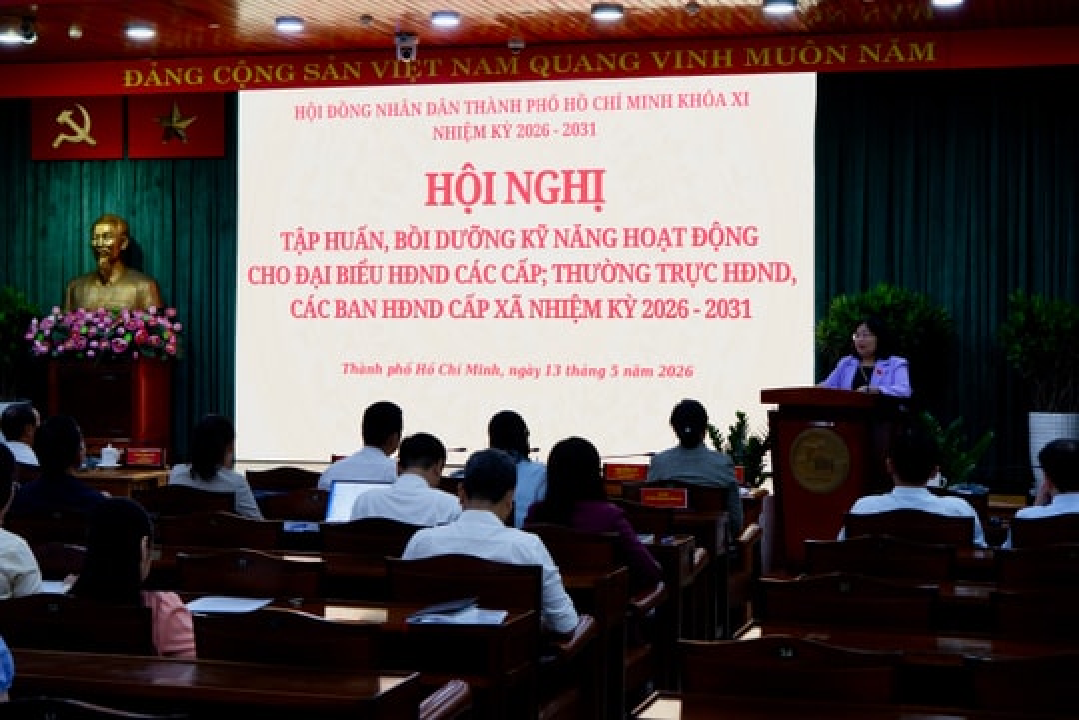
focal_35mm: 51
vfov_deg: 26.5
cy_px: 360
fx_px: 1528
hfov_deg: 38.9
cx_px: 540
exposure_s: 1/50
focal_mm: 34.2
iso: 640
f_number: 4
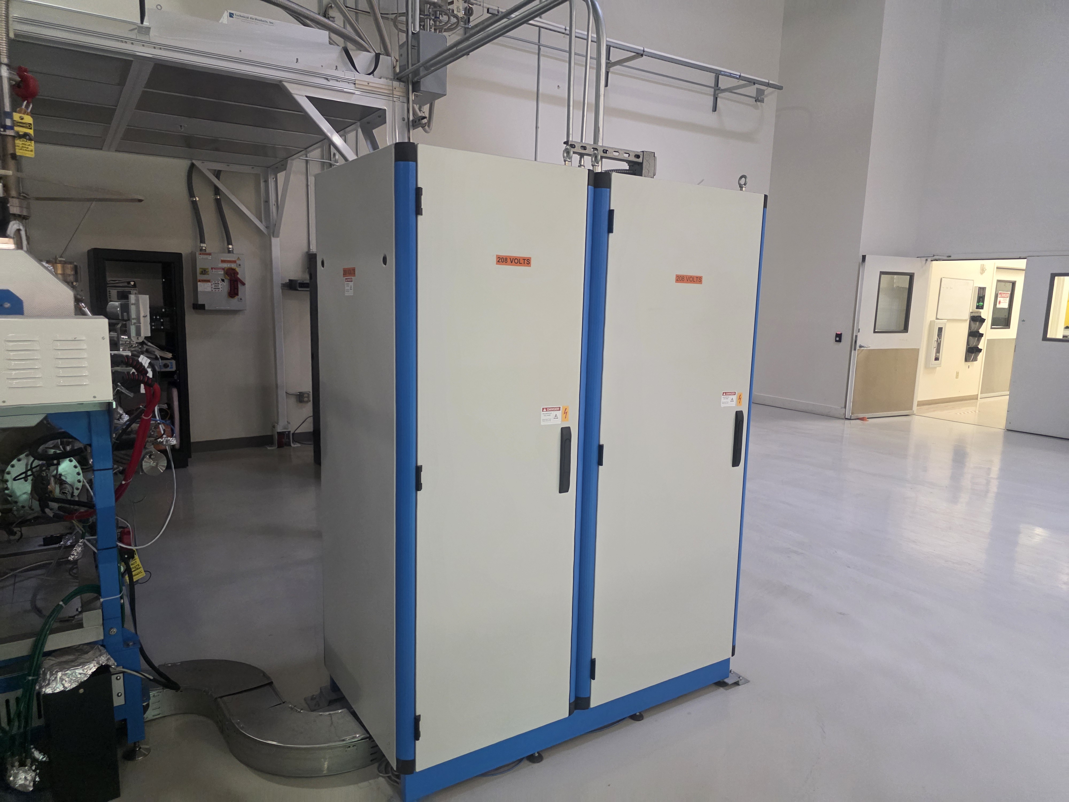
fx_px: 710
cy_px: 401
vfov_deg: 58.9
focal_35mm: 23
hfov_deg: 73.9
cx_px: 534
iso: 400
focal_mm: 6.3
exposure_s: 1/120
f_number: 1.7
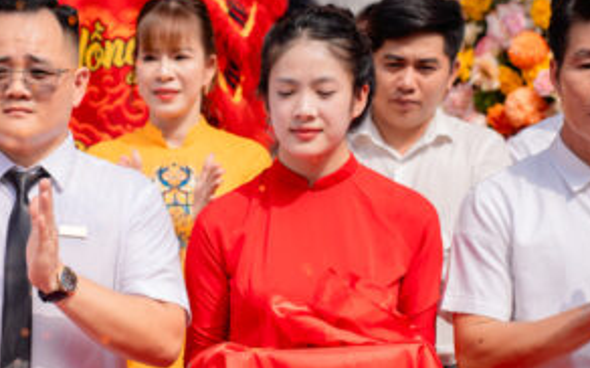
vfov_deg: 8.5
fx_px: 2458
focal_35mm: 153
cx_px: 105
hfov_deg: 13.6
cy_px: 295
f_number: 3.5
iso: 160
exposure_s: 1/1250
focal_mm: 73
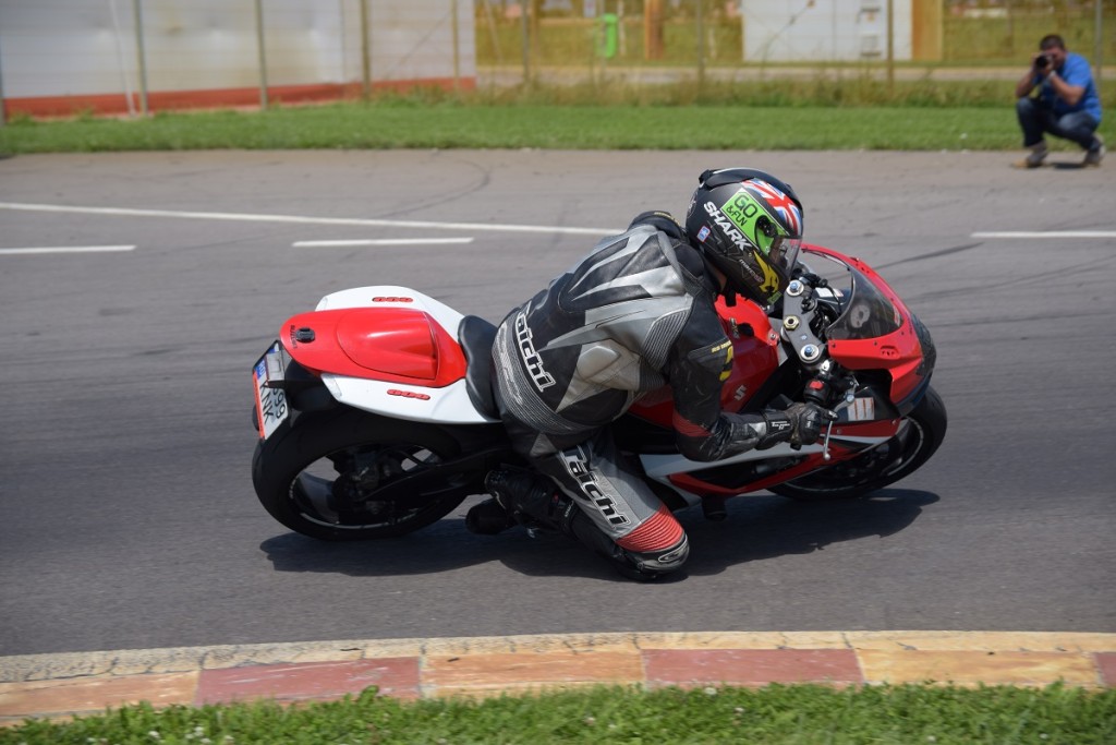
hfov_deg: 27.0
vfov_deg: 18.2
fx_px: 2325
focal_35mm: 75
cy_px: 372
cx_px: 558
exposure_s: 1/1600
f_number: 2.8
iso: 100
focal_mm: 50
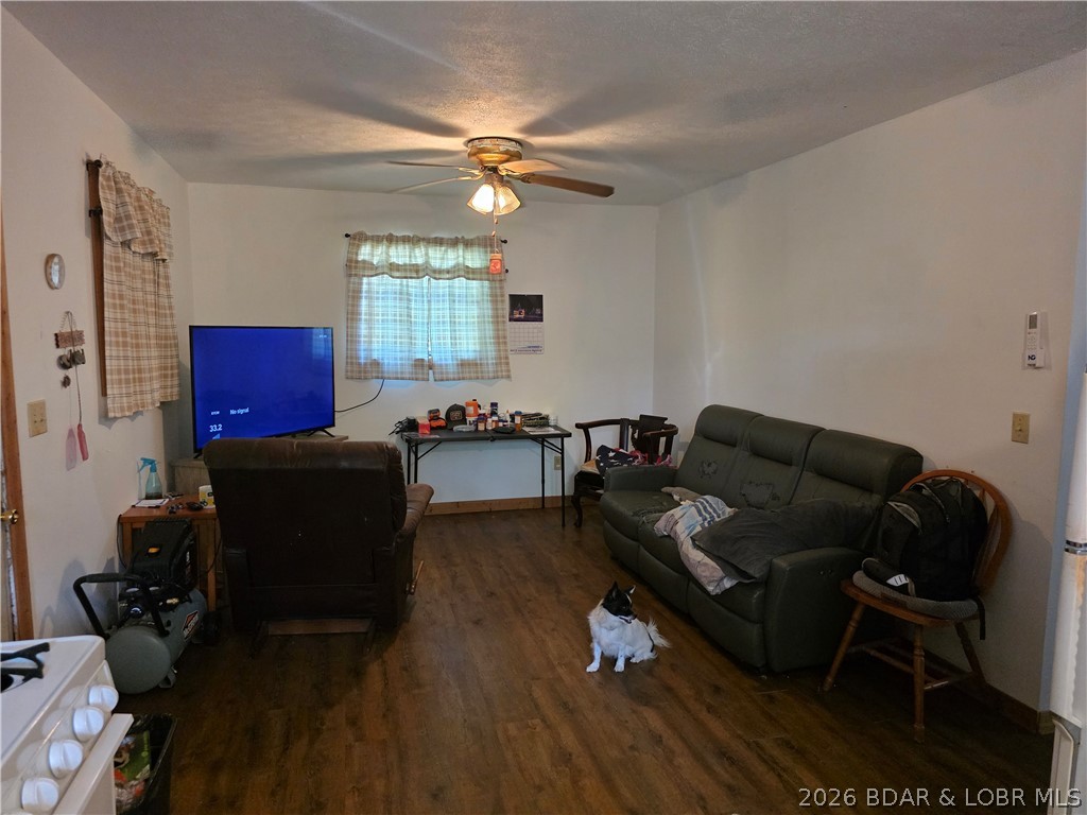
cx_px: 544
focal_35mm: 23
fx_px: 722
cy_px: 408
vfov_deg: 58.9
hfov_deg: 73.9
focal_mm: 6.3
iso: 800
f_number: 1.7
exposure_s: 1/120
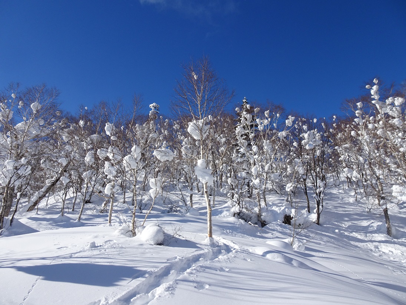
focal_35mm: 24
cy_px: 152
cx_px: 203
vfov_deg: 56.8
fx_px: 281
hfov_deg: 71.6
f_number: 3.5
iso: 80
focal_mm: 4.1
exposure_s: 1/1600
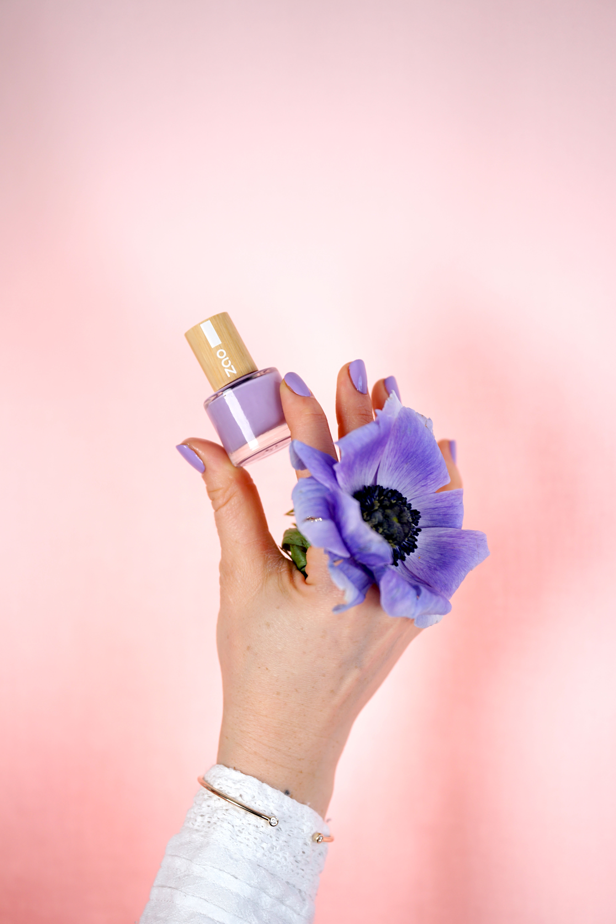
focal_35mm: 127
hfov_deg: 10.8
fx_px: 3259
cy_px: 462
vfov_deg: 16.1
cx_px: 308
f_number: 3.2
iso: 160
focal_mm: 127
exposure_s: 1/200
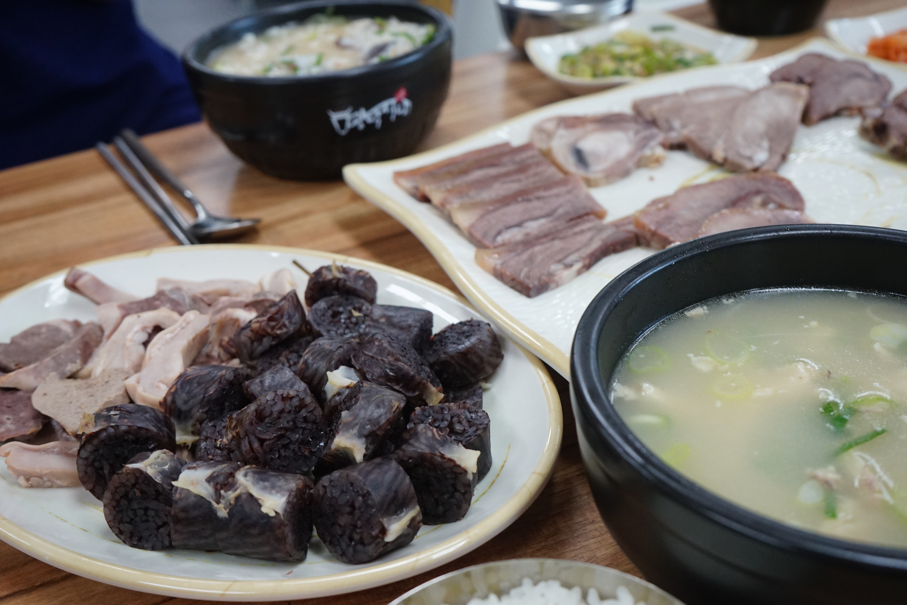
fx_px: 932
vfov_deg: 35.9
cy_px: 302
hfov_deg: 51.9
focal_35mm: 37
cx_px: 454
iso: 2000
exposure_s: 1/200
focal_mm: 37
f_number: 6.3
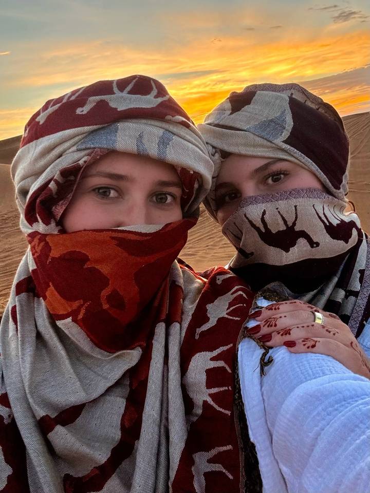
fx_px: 428
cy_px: 246
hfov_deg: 46.8
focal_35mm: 30
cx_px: 185
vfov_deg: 60.0
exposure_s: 1/184
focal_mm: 2.69
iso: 25
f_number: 1.9
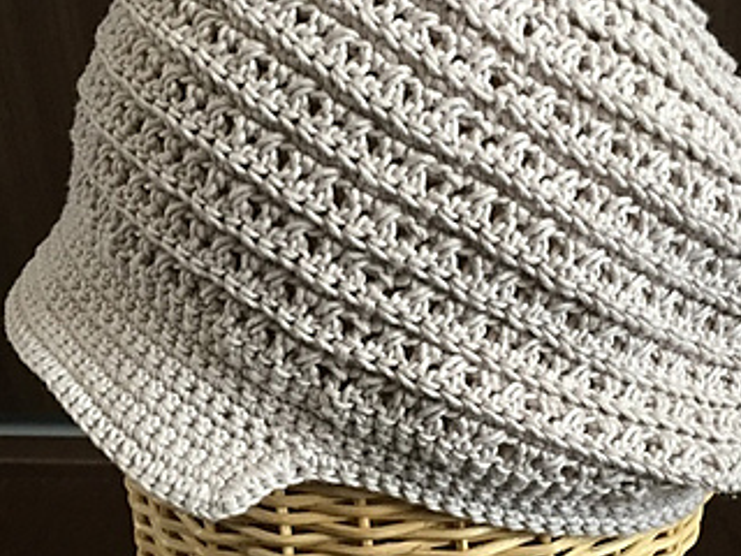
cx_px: 347
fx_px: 1242
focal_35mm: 58
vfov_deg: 25.2
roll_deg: +6.3
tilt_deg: -23.9
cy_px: 324
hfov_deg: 33.2
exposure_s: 1/30
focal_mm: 4.15
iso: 200
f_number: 2.2
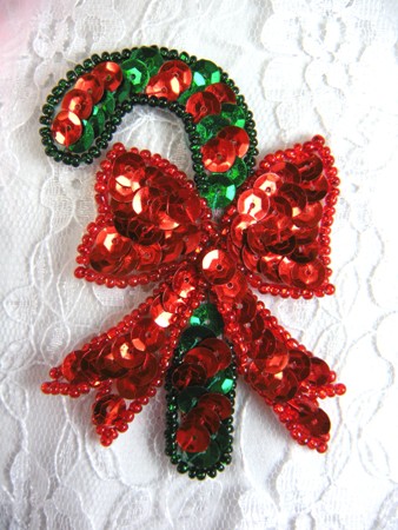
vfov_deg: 52.6
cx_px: 199
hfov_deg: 40.7
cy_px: 265
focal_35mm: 35
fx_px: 536
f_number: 3.8
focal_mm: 5.9
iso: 64
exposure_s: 1/146
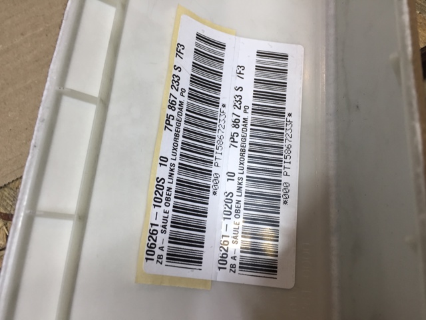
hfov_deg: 61.7
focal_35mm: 29
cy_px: 160
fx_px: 357
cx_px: 213
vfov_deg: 48.2
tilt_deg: -72.2
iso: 40
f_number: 2.2
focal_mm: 4.15
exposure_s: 1/50
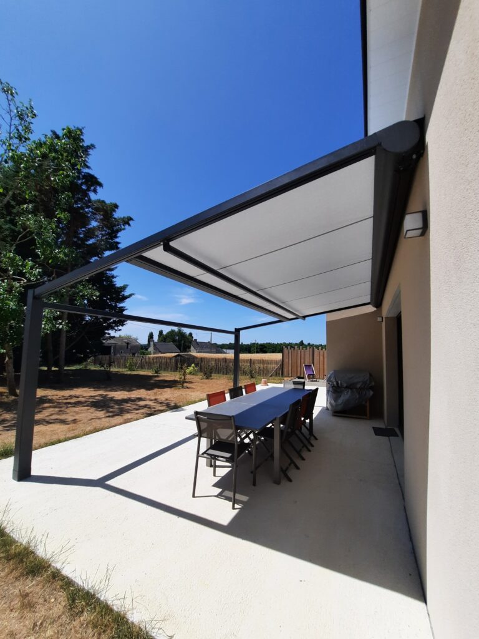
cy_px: 320
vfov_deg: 106.2
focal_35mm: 13
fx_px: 240
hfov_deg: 89.9
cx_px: 240
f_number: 2.2
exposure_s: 1/2174
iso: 40
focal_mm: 1.74
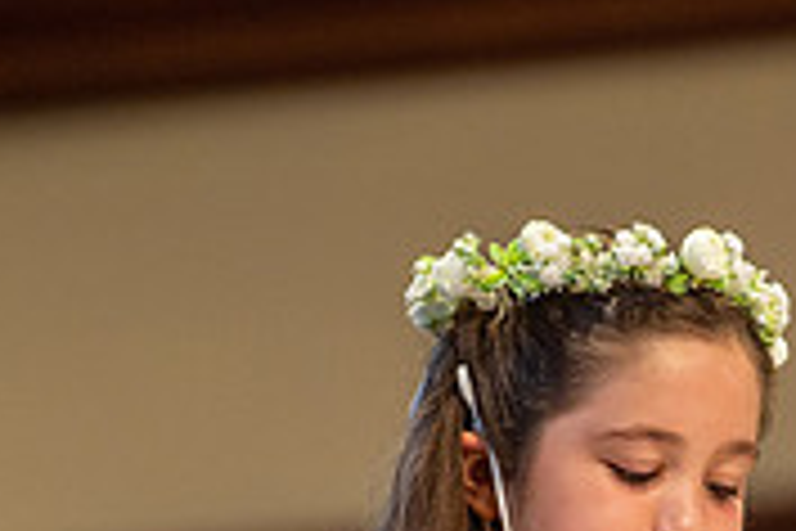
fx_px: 14460
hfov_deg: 3.2
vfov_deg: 2.1
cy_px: 783
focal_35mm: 654
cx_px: 657
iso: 1600
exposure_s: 1/125
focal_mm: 200
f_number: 2.8
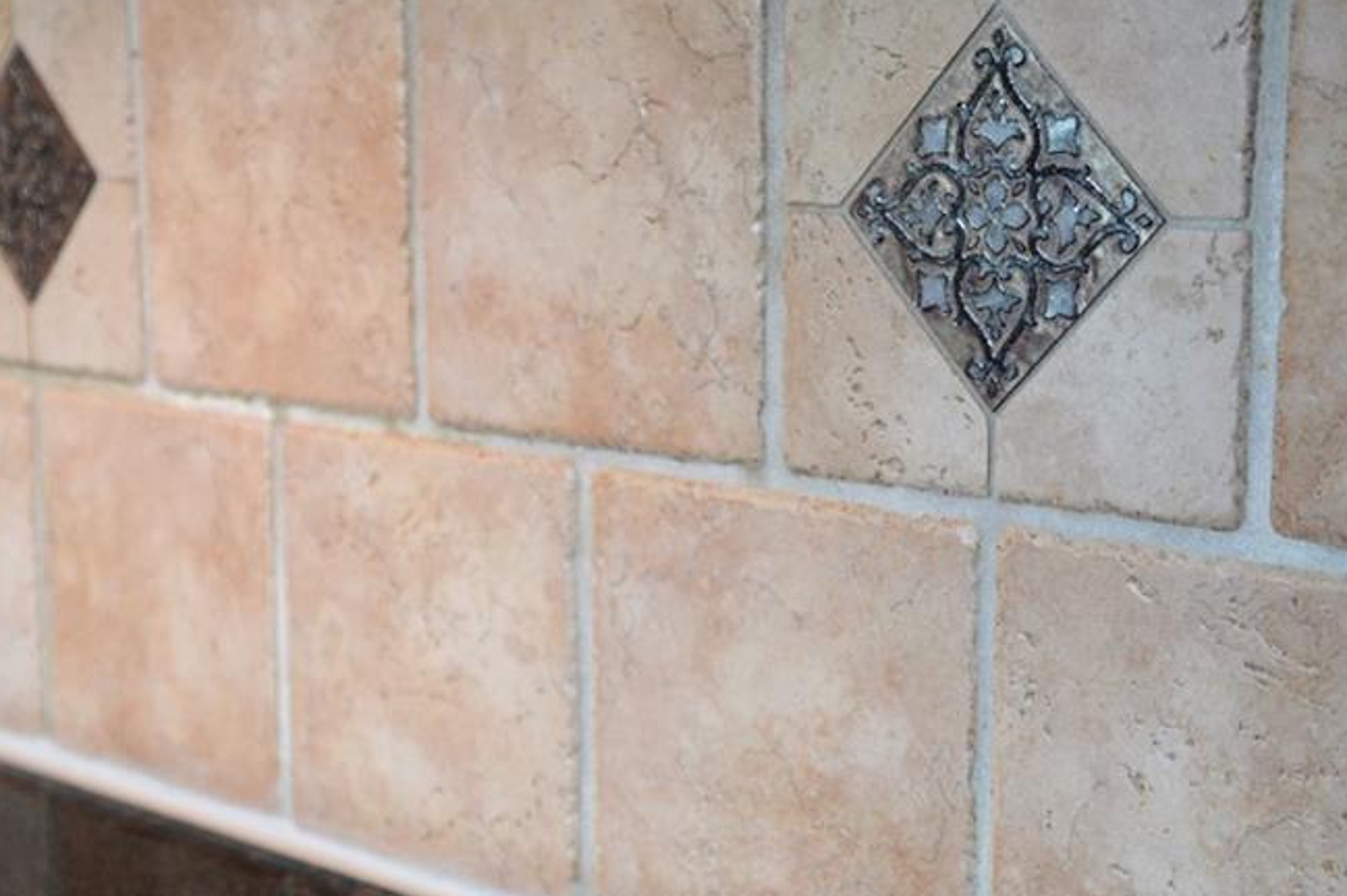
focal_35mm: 71
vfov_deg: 19.2
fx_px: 2655
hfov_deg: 28.3
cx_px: 442
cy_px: 523
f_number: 4
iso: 400
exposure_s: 1/40
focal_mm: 30
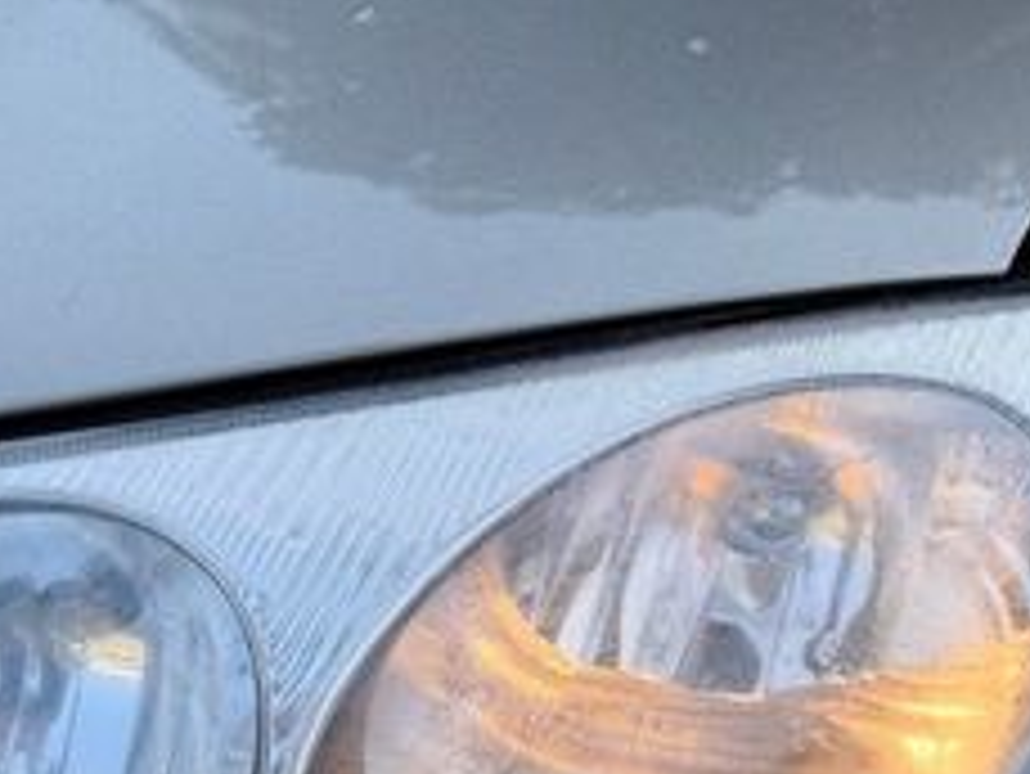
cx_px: 193
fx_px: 1995
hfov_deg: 28.3
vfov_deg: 20.5
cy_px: 932
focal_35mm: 67
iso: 80
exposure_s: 1/1211
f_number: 1.78
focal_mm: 6.76
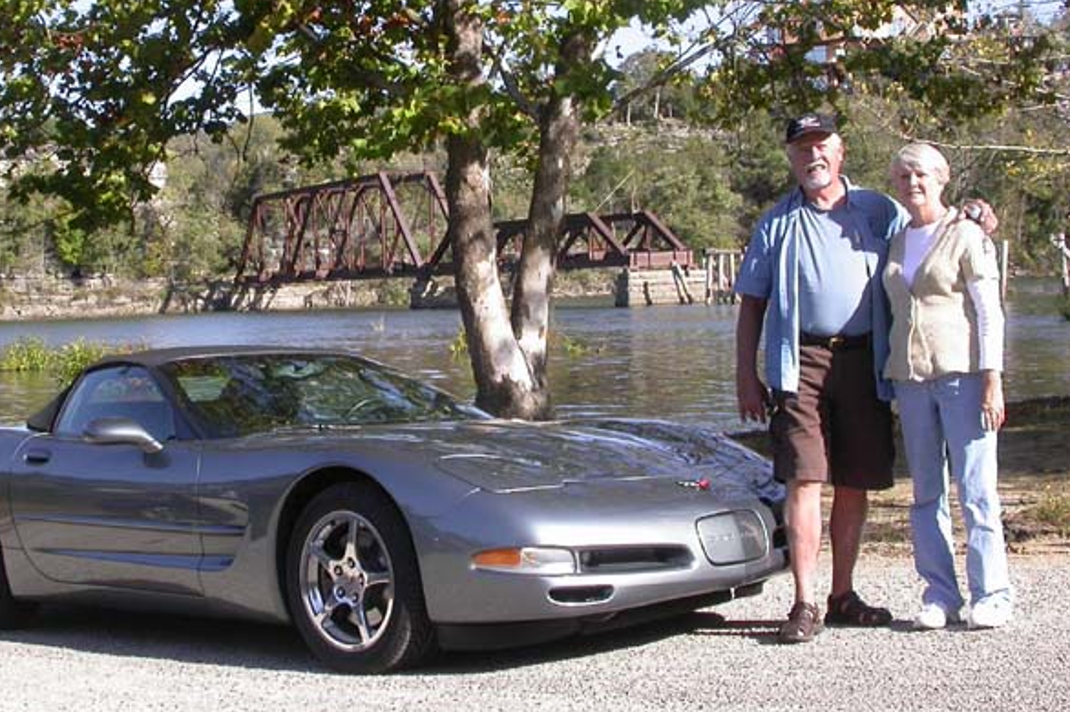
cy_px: 256
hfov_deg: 36.7
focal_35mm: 54
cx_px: 424
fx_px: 1604
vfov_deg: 24.9
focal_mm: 7.85
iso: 100
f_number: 6
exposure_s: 1/219
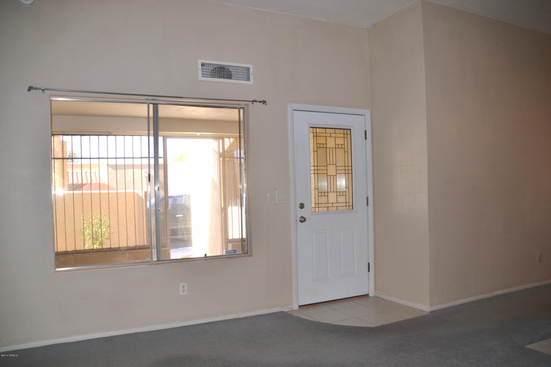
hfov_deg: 67.4
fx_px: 413
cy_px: 184
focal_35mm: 27
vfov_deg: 47.9
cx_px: 276
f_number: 4
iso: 220
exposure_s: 1/125
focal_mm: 18
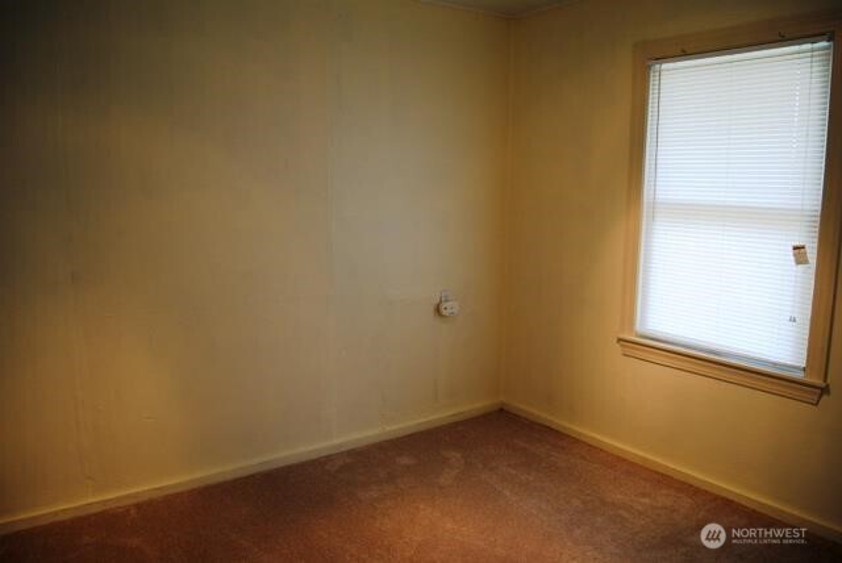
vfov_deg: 48.0
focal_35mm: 27
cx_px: 421
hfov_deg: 67.3
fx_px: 632
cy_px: 282
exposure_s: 1/60
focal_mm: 18
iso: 200
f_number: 4
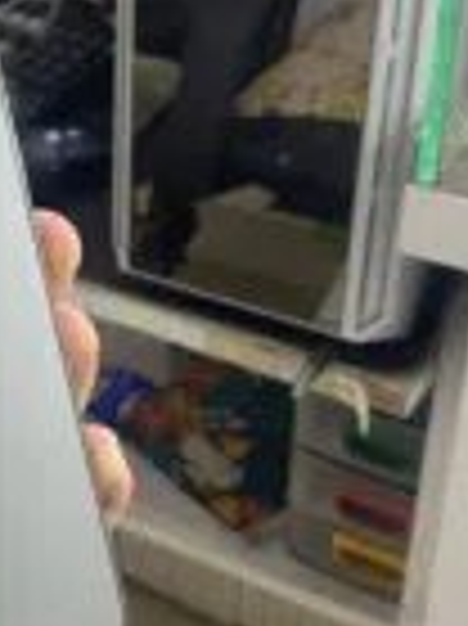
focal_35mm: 75
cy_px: 315
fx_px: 1354
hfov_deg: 18.9
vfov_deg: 26.0
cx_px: -36
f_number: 1.8
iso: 125
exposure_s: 1/50
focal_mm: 4.25
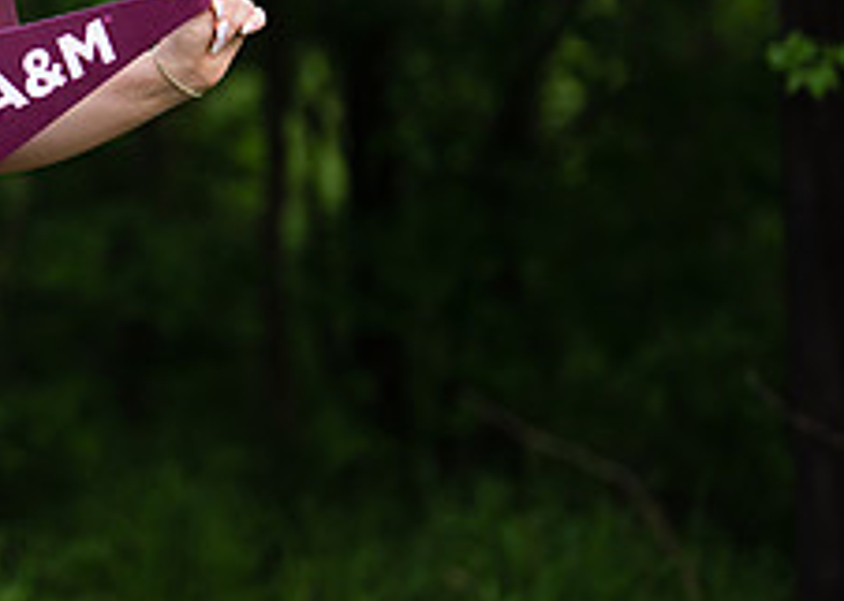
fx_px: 3281
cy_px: 6
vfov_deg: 10.4
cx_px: -86
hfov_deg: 14.3
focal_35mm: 137
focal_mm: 50
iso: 125
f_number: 1.2
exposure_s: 1/500
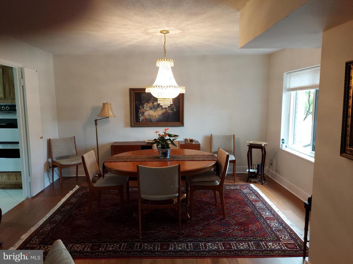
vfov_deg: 54.9
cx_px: 176
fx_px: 255
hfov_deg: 69.4
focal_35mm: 25
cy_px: 132
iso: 250
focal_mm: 4.6
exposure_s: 1/60
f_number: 2
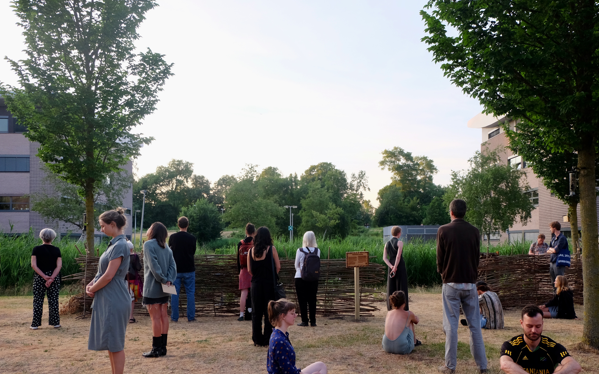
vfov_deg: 40.4
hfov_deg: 61.1
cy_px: 222
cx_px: 332
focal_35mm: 31
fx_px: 506
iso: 400
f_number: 4
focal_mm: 18.2
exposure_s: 1/125
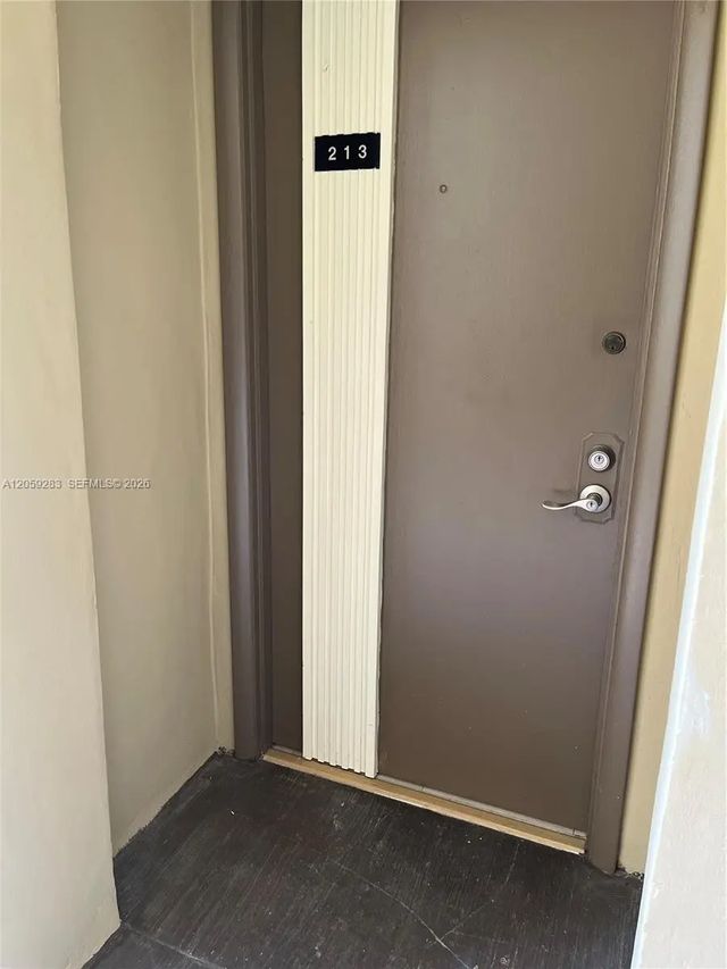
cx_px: 364
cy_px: 484
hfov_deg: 53.1
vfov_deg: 67.3
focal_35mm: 26
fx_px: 728
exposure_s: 1/121
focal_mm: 5.1
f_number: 1.6
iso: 80
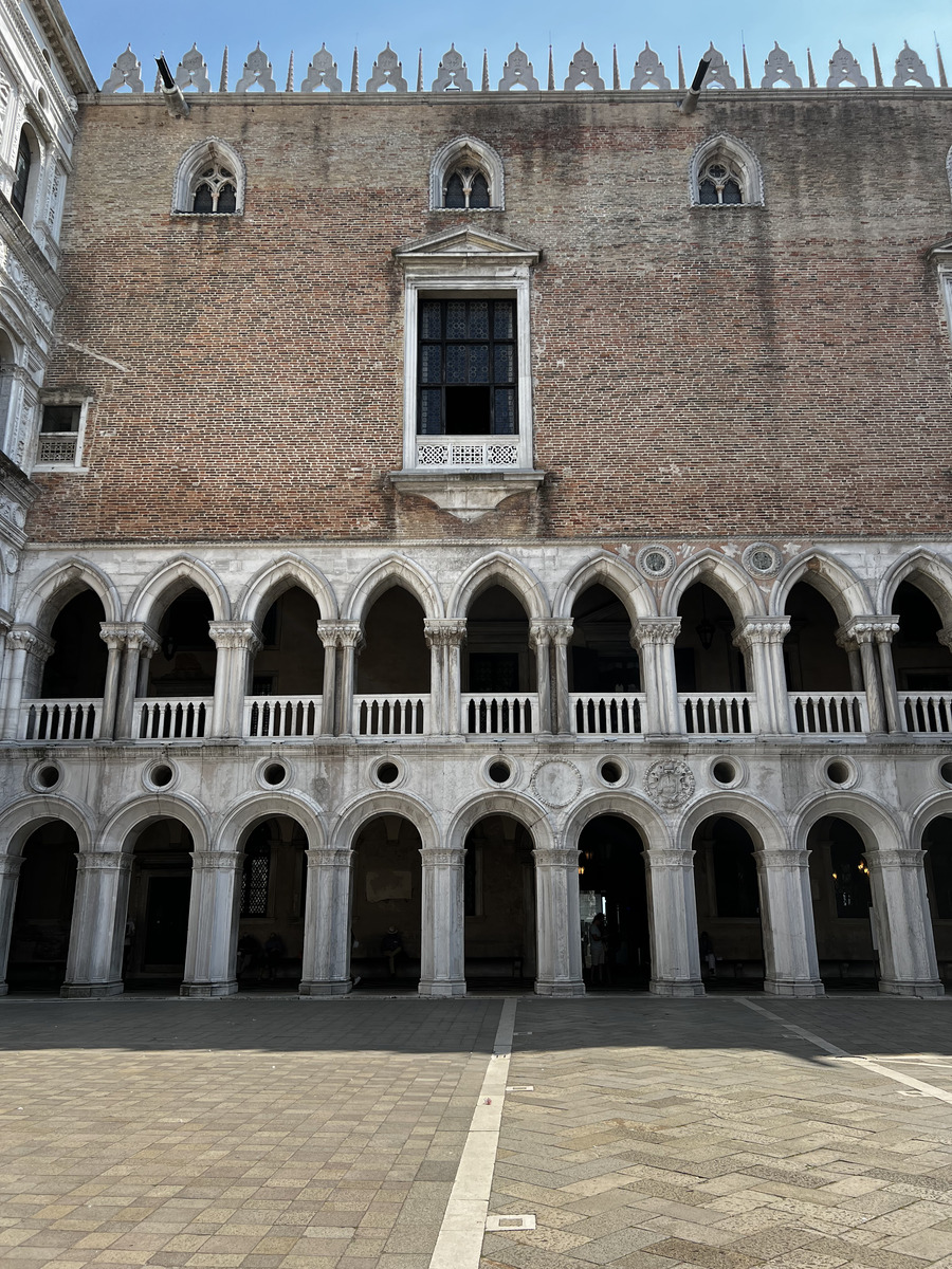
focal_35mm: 26
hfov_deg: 53.1
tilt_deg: +16.4
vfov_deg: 67.3
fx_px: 953
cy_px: 634
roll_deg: +0.1
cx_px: 476
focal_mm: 5.7
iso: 50
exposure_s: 1/2404
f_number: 1.5
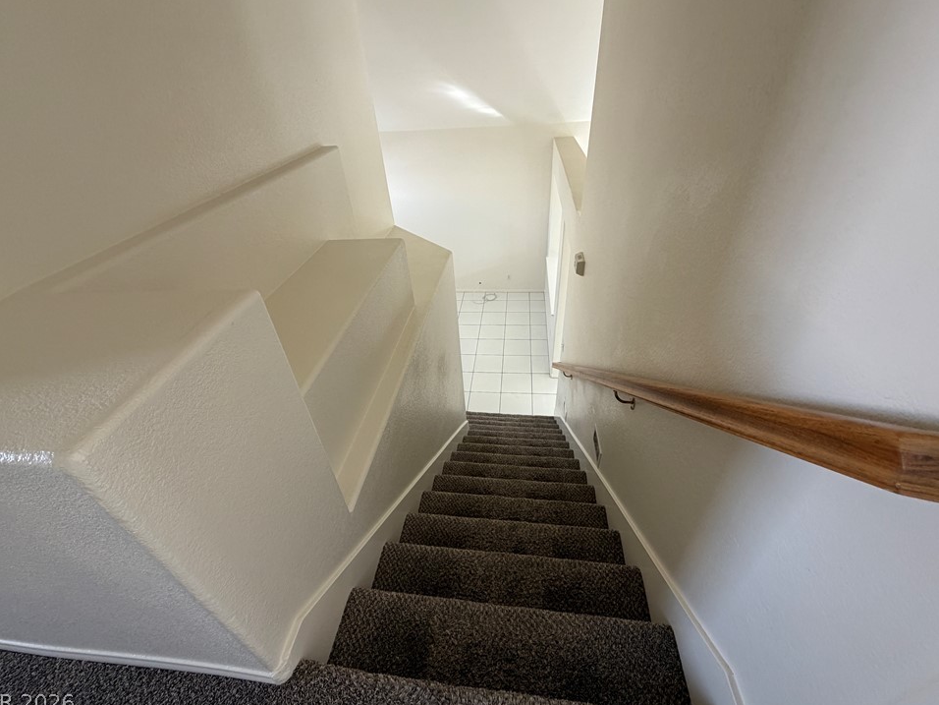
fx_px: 407
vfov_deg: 81.7
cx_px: 470
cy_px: 341
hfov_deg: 98.2
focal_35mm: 15
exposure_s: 1/121
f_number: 2.2
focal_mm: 2.22
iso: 160
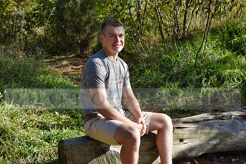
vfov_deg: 26.0
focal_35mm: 52
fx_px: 355
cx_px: 123
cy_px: 82
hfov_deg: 38.2
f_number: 8
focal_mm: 52
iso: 200
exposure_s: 1/250
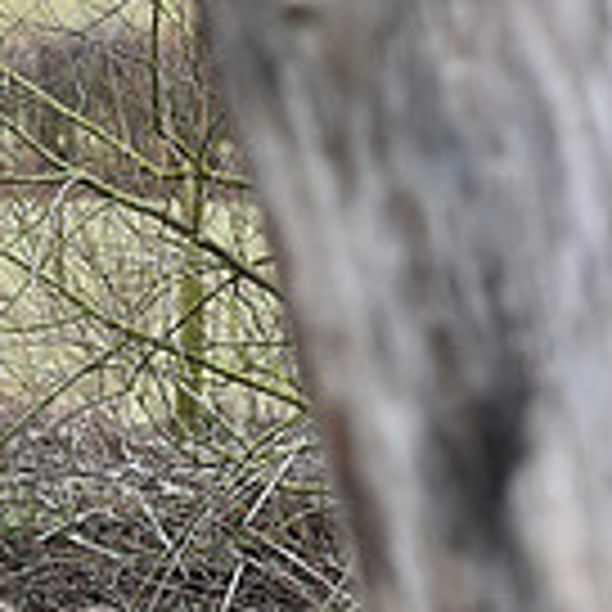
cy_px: 680
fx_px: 8401
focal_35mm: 420
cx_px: -594
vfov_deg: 4.2
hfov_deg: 4.1
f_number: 5.6
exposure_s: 1/1250
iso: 2500
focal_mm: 116
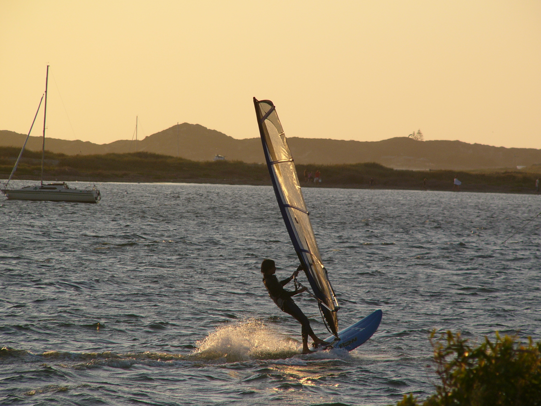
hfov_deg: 6.2
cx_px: 270
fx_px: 5032
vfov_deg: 4.6
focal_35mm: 322
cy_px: 203
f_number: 4
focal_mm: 53.5
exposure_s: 1/320
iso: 50
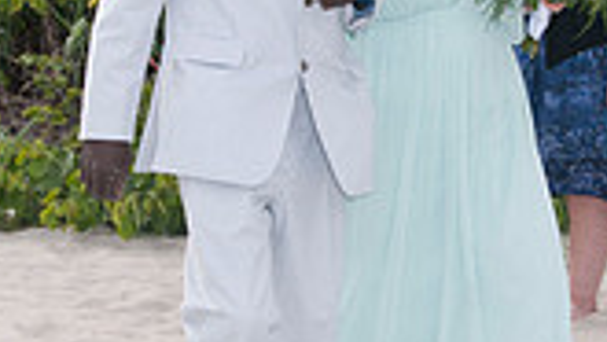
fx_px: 3172
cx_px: 407
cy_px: 15
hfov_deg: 10.9
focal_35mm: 197
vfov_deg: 6.2
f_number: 8
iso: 100
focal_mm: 46
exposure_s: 1/250
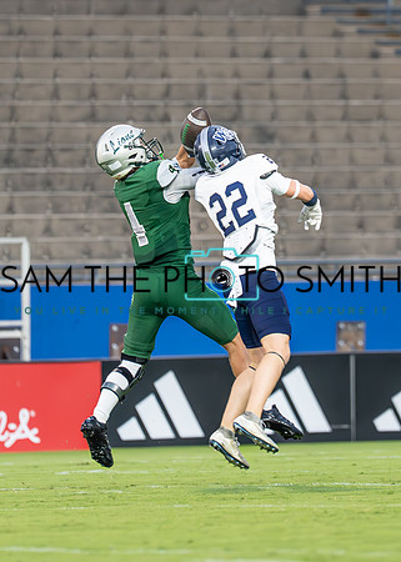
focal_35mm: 493
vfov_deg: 4.1
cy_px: 164
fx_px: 7865
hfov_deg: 2.9
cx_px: 287
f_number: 2.8
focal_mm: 171
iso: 2000
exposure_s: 1/1250
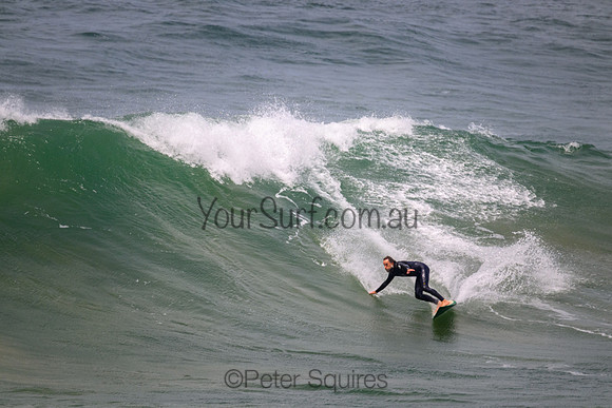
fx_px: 13603
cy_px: 204
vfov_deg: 1.7
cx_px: 306
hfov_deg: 2.6
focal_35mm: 800
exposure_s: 1/2000
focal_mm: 800
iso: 900
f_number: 11
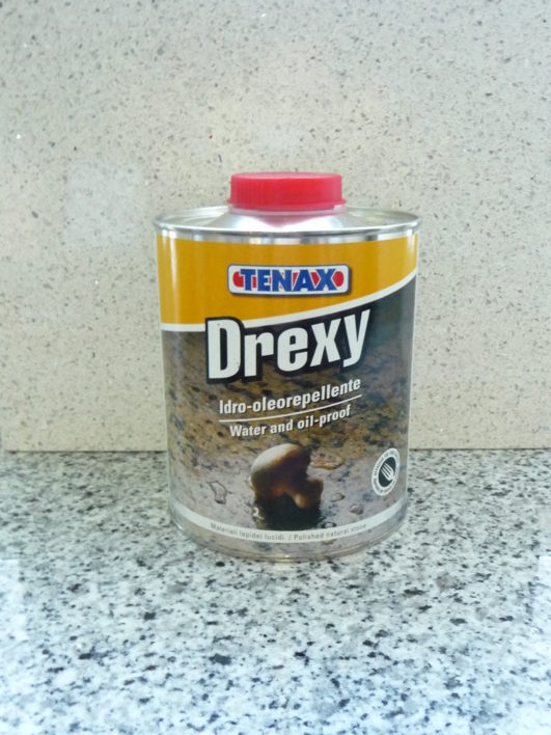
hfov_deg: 40.7
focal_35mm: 35
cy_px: 368
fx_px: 743
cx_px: 276
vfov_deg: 52.6
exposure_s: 1/10
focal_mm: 4.7
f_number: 3.3
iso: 400
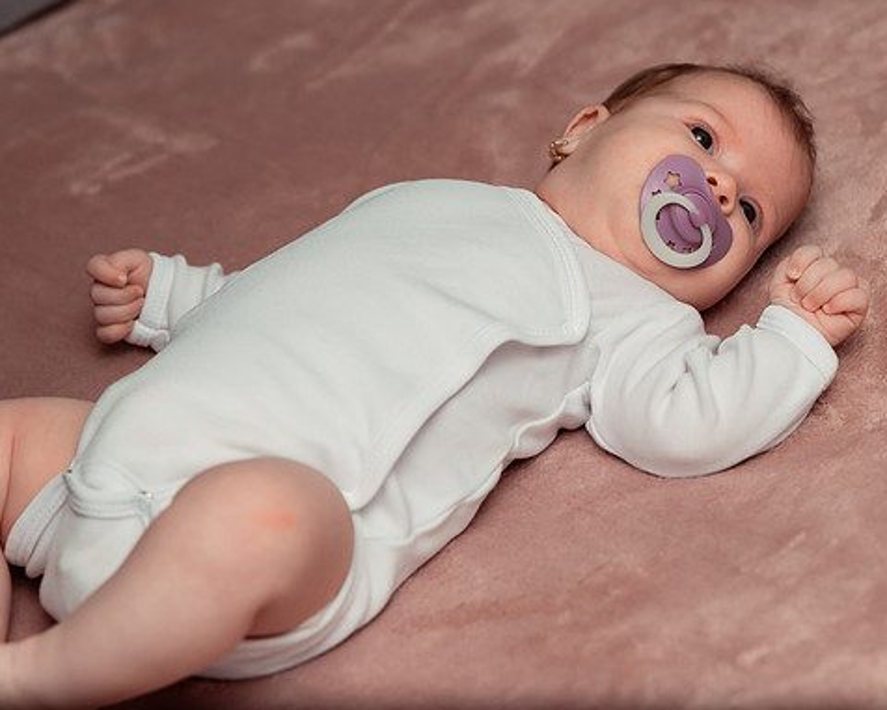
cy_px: 203
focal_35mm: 114
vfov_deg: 13.5
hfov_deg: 16.8
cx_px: 679
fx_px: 2993
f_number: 3.5
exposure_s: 1/250
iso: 500
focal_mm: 70
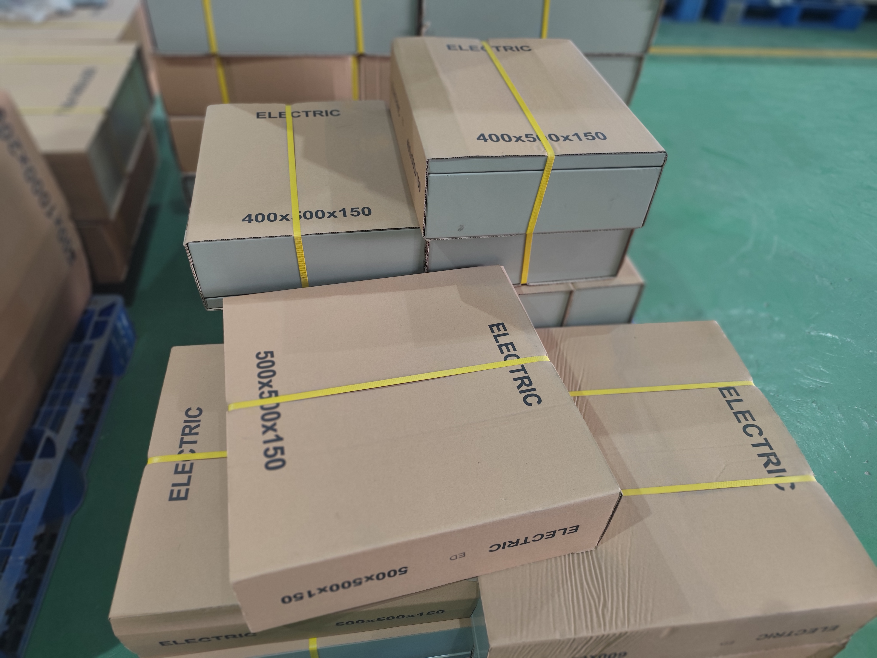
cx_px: 438
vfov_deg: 58.9
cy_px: 329
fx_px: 583
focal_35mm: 23
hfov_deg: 73.9
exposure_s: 1/25
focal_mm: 6.14
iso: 400
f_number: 1.65
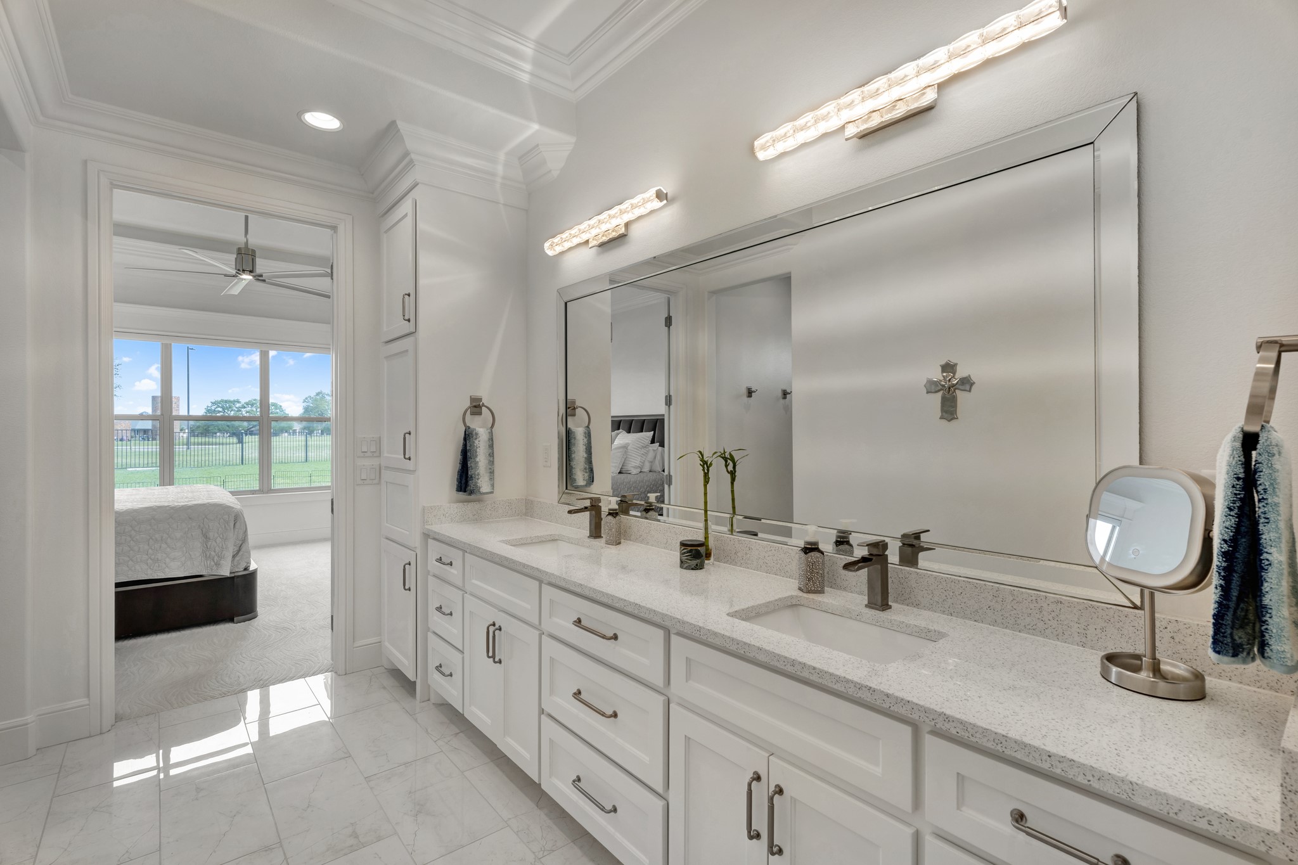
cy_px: 432
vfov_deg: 73.7
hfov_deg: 96.7
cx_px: 649
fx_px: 577
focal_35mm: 16
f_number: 9
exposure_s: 1/20
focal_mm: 16
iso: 160
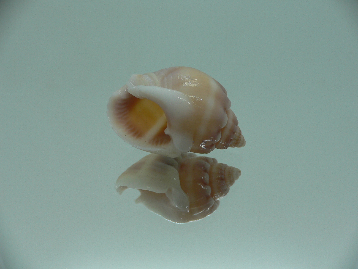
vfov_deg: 40.7
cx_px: 179
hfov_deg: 52.6
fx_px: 362
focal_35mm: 35
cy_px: 134
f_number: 2.8
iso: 80
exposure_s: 1/60
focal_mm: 4.6
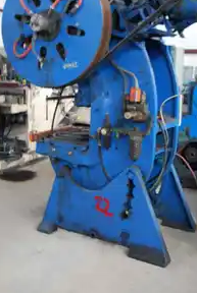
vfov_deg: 39.3
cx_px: 99
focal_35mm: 50
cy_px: 111
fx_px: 409
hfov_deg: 27.1
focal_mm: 24
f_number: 4
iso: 400
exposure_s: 1/5
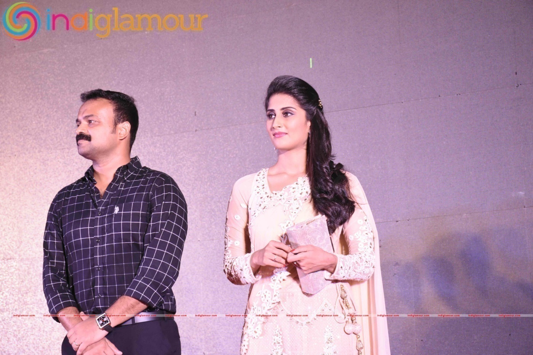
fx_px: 1377
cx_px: 266
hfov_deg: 21.9
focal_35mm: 93
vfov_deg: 14.7
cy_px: 178
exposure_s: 1/125
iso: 3200
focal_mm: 62
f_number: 6.3
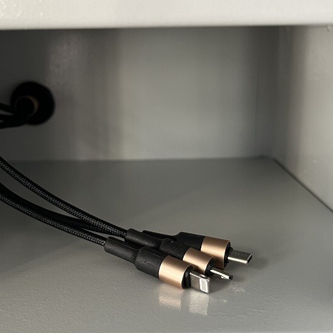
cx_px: 127
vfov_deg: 39.2
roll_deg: +1.5
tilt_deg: -14.5
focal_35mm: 43
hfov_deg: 38.9
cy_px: 160
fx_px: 468
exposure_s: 1/99
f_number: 1.6
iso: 125
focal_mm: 5.1
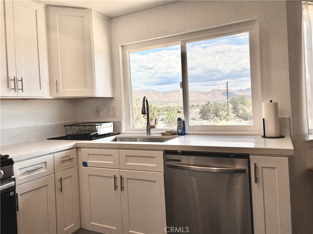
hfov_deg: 67.3
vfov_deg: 53.0
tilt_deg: -2.8
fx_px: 235
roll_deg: +2.7
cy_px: 117
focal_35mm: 26
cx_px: 156
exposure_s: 1/1949
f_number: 1.6
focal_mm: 5.96
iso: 50
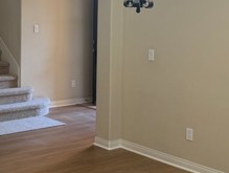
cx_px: 50
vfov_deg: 20.8
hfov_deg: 27.3
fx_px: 464
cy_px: 30
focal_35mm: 70
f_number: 1.78
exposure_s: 1/60
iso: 125
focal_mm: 6.76
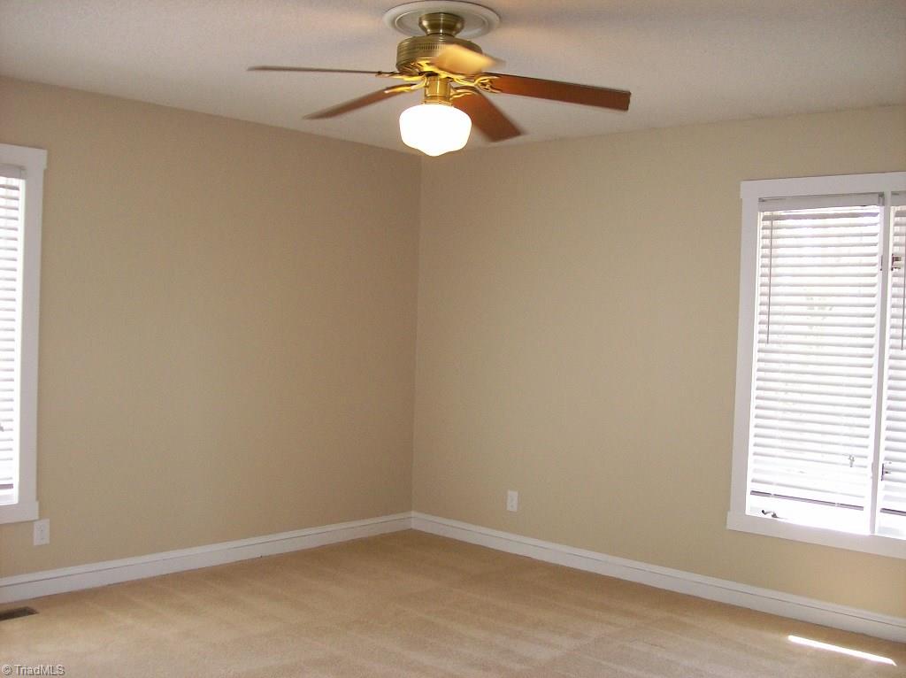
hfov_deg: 51.4
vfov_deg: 39.6
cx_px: 453
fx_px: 941
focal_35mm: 36
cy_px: 339
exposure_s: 1/64
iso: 140
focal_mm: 6
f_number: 2.7
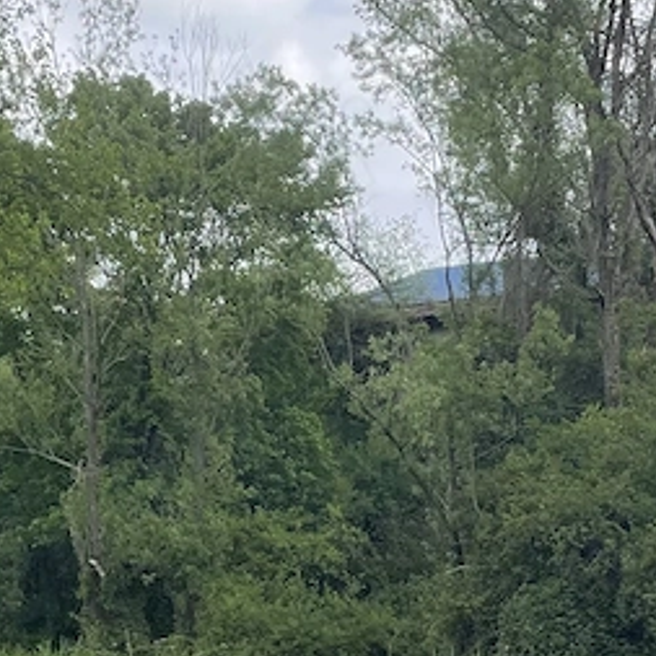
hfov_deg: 19.1
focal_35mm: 91
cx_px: 283
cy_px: 659
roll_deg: -2.1
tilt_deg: -0.7
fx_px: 1951
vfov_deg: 18.6
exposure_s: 1/1024
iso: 32
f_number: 1.6
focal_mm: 4.2
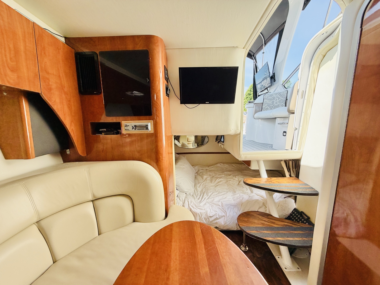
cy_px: 142
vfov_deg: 85.7
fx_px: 154
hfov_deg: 102.1
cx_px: 190
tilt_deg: -8.7
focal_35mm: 14
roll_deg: +1.7
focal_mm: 2.22
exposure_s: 1/192
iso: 50
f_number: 2.2
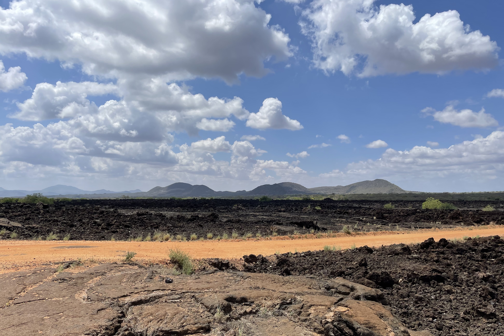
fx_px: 392
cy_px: 192
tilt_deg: +0.7
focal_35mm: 28
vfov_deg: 46.3
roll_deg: -0.2
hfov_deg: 65.5
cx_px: 257
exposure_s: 1/6897
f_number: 1.6
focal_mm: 4.2
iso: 32
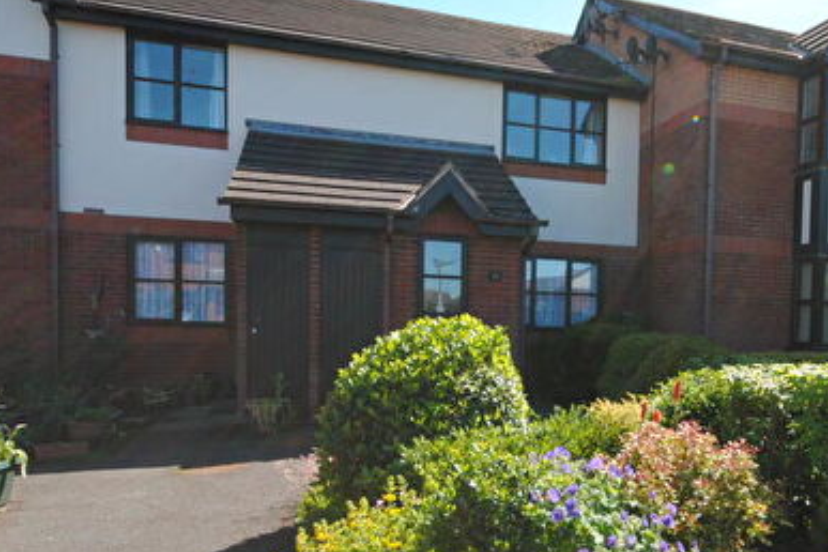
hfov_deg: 60.3
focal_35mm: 30
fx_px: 688
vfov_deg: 43.4
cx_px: 567
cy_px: 342
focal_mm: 11
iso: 100
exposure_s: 1/160
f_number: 6.3
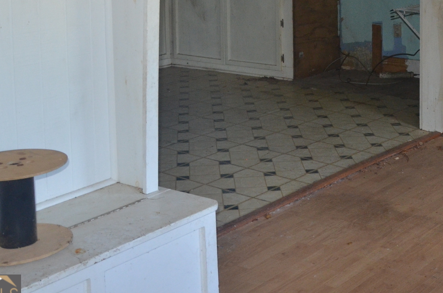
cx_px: 469
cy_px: -58
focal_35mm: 68
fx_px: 835
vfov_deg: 18.8
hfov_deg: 27.5
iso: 800
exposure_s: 1/60
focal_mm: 18
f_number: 5
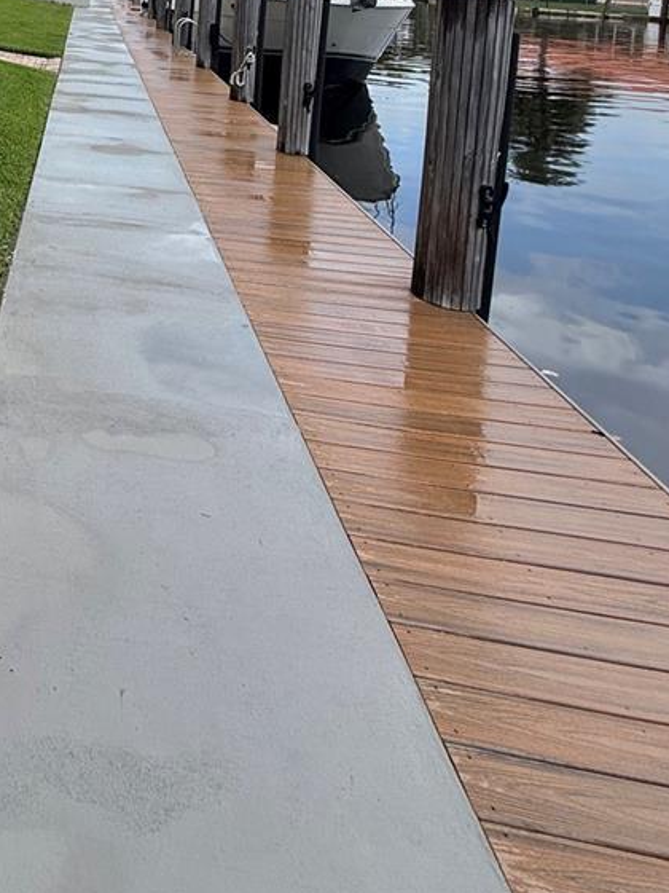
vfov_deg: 48.9
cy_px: -5
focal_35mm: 30
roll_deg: -3.8
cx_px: -27
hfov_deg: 40.0
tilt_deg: -2.2
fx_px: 773
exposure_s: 1/914
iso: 50
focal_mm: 2.22
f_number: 2.2
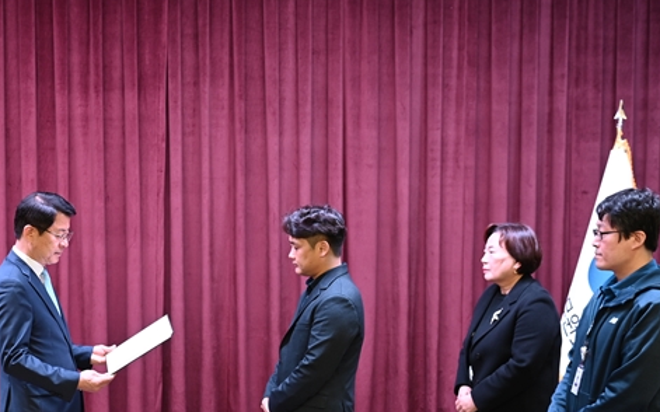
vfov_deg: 22.5
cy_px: 311
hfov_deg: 34.8
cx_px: 147
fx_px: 1025
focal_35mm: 57
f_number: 4
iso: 640
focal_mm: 31
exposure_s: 1/30
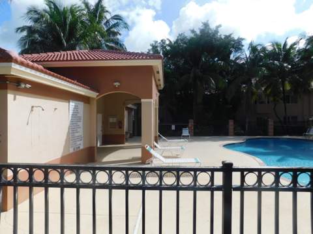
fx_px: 208
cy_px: 117
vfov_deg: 58.8
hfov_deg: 74.0
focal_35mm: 23
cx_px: 156
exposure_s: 1/500
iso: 125
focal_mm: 4
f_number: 6
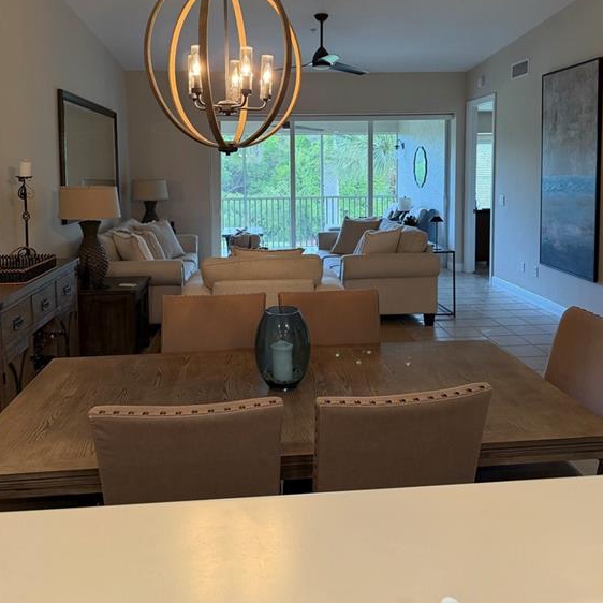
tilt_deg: -4.9
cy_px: 209
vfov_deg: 54.7
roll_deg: +0.4
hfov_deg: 55.6
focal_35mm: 29
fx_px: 572
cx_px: 302
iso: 320
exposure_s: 1/120
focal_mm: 6.76
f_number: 1.78
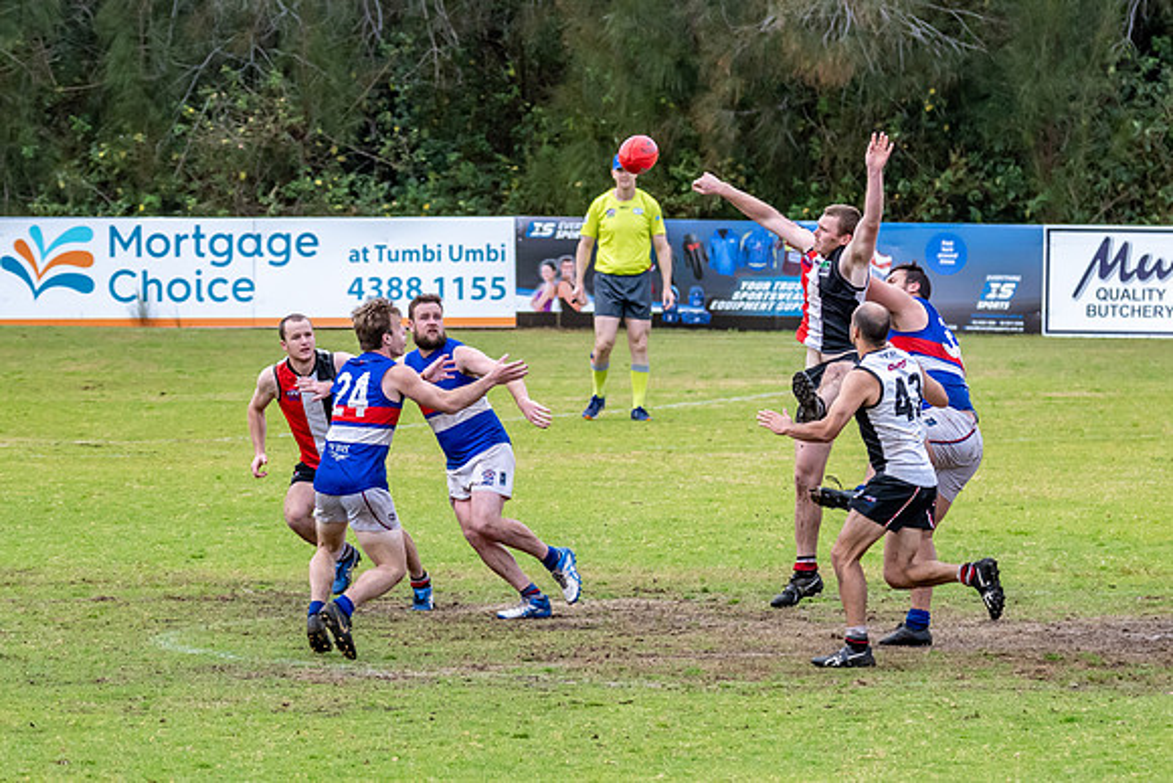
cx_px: 758
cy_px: 311
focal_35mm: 475
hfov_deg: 4.3
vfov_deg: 2.9
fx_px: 15479
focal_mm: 220
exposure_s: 1/2000
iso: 1250
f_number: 7.1
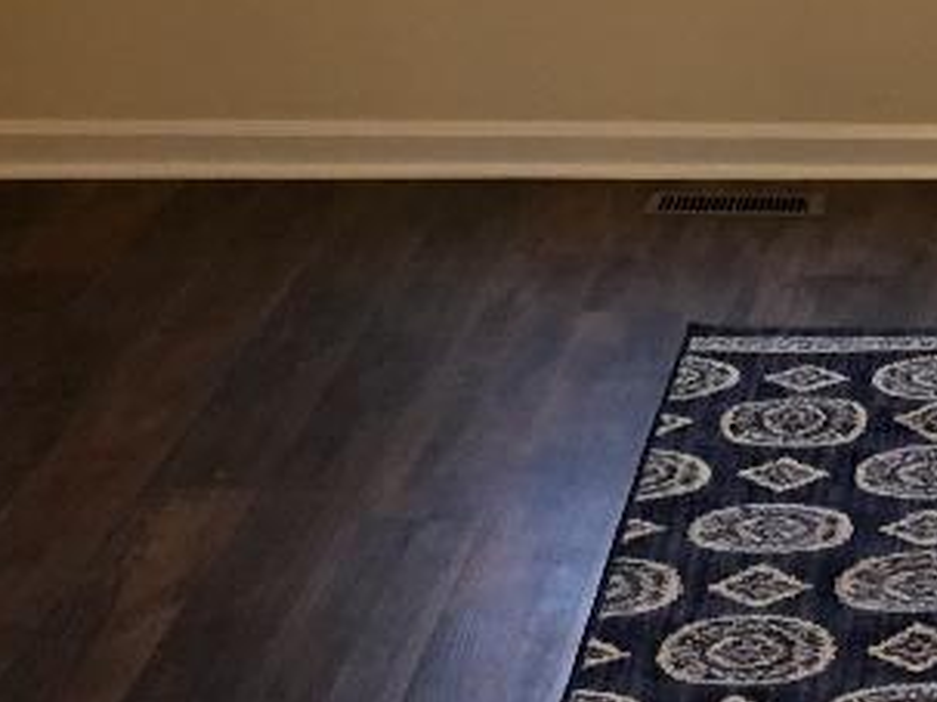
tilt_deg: -4.2
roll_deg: -1.4
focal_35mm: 138
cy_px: -393
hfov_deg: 13.9
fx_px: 3734
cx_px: 1101
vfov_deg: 10.3
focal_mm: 4.15
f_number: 2.2
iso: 64
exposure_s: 1/15
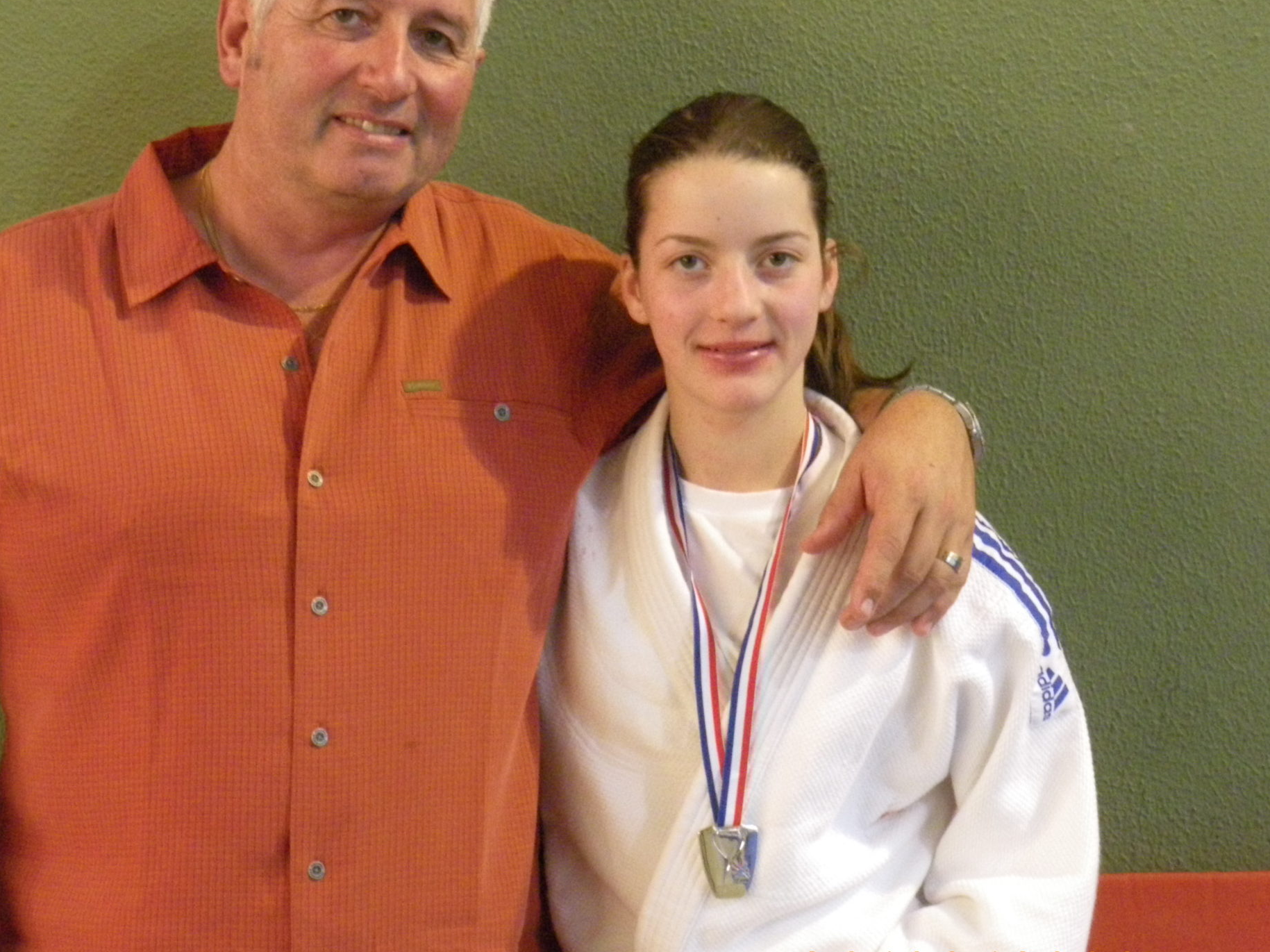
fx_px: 4108
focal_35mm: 112
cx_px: 421
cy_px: 458
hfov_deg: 17.5
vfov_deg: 13.2
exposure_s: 1/40
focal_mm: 14.1
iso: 800
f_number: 4.8
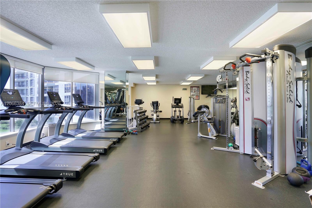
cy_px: 104
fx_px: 139
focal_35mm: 16
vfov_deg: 73.7
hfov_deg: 96.7
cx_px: 156
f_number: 8
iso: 400
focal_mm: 16
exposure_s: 1/40
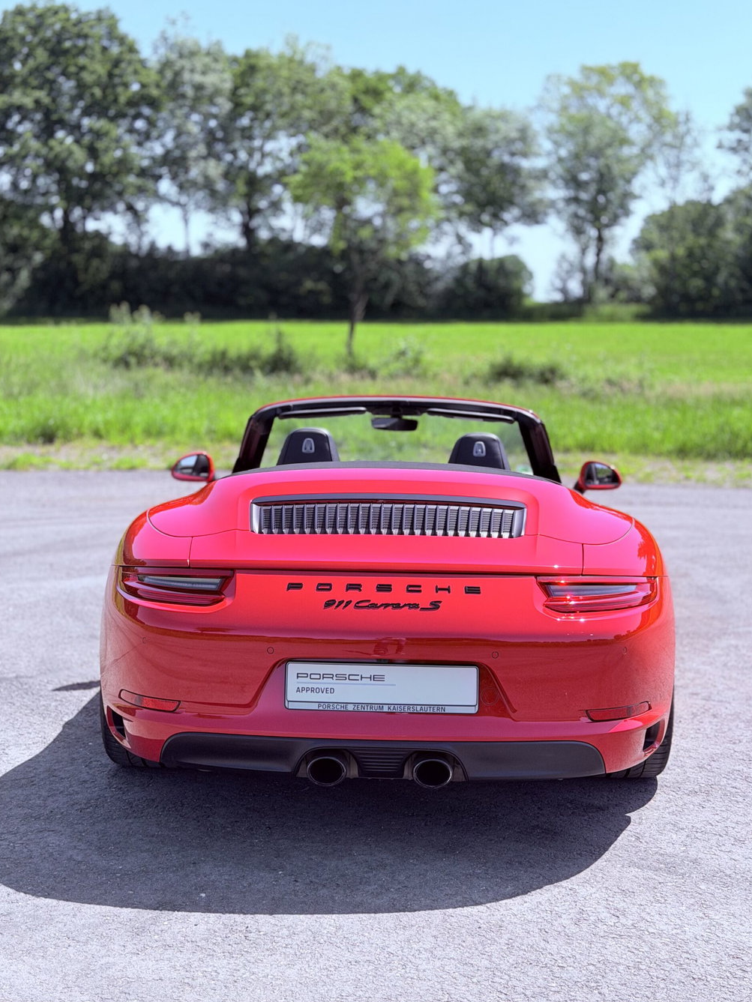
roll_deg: +0.0
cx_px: 378
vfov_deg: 38.9
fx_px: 1419
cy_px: 500
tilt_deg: -7.3
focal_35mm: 49
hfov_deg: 29.7
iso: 80
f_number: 1.78
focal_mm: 6.76
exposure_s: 1/2762
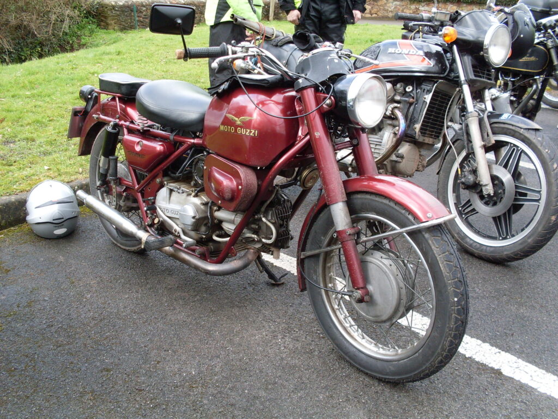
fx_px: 613
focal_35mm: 38
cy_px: 210
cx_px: 279
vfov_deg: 37.7
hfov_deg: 49.0
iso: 80
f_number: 2.8
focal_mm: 6.3
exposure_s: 1/180
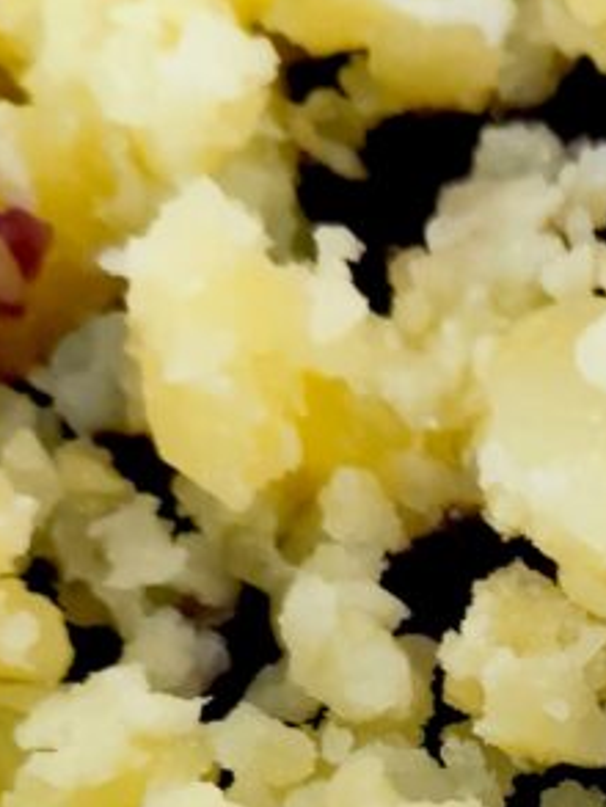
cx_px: 807
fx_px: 2752
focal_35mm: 118
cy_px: 879
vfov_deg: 16.2
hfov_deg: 12.2
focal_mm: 5.58
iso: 250
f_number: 1.8
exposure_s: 1/50
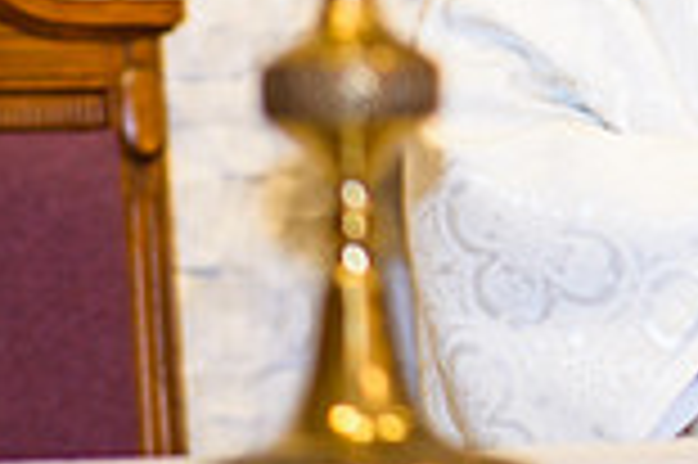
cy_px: -212
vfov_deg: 2.6
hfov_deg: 3.9
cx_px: 1107
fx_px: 10304
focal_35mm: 532
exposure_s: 1/100
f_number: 1.4
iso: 100
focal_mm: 105
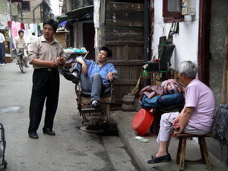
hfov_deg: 27.0
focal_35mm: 72
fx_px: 474
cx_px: 114
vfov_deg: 20.5
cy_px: 86
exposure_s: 1/73
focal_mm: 14.9
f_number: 3.5
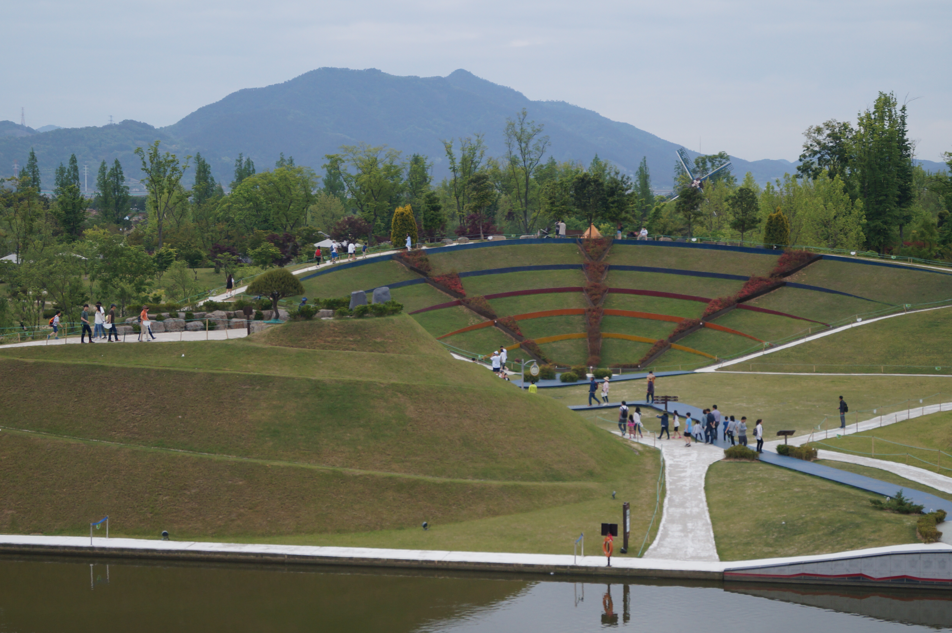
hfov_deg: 24.6
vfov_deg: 16.5
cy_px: 316
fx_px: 2179
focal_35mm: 82
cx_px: 476
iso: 320
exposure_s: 1/100
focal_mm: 55
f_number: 5.6
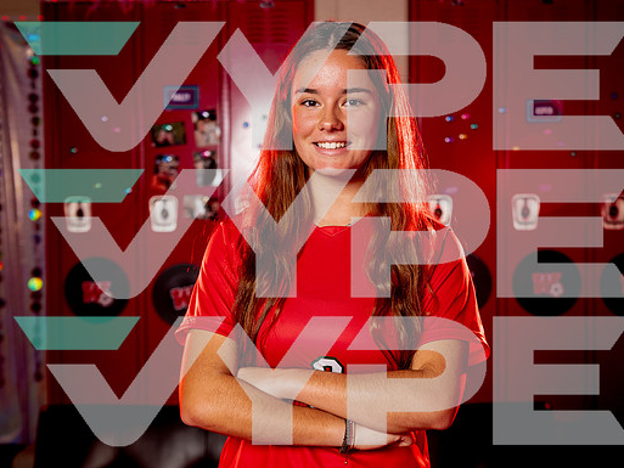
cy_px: 234
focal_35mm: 60
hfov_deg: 32.2
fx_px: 1082
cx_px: 327
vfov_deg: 24.4
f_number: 4.5
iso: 160
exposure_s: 1/250
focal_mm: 55
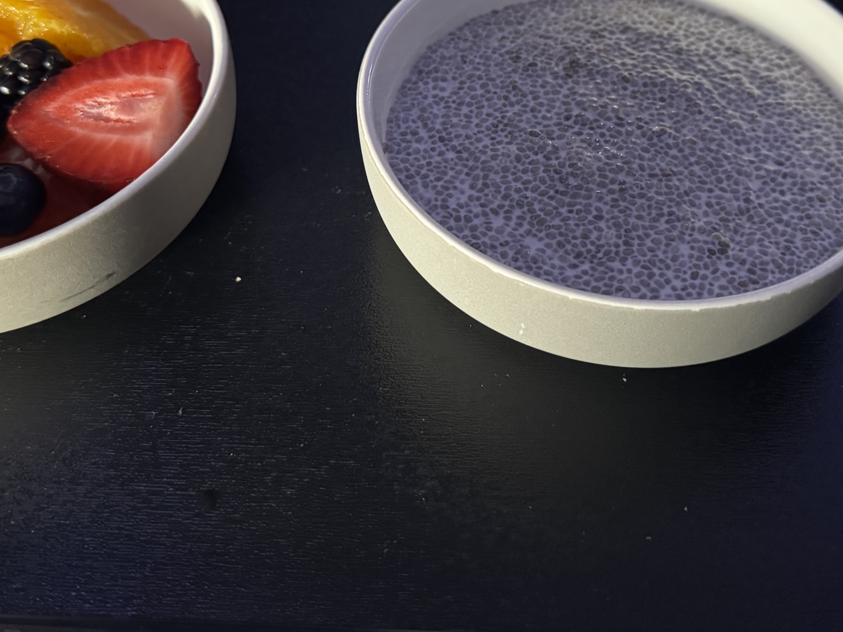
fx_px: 998
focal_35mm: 41
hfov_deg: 45.8
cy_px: 151
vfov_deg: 34.3
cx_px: 447
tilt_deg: -45.1
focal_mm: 6.76
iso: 1000
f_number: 1.78
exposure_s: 1/37
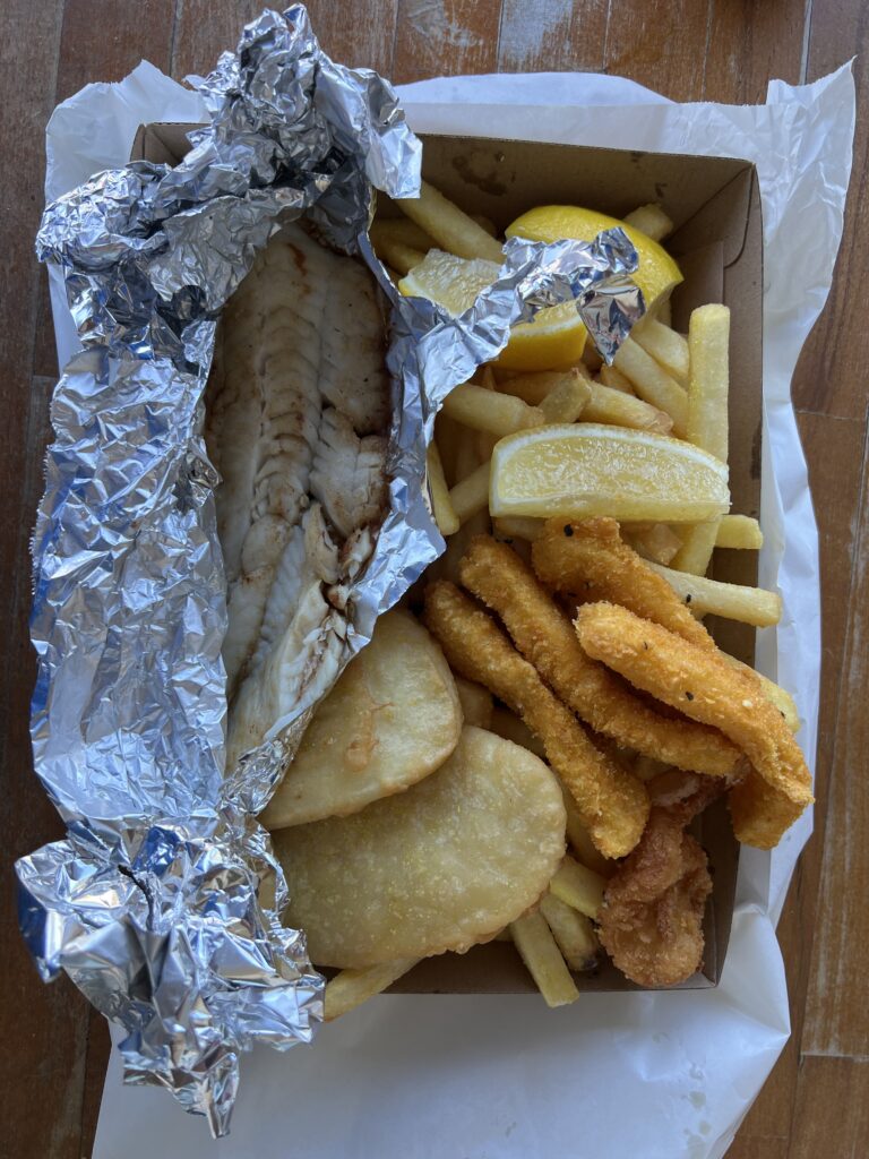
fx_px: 870
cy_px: 580
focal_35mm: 26
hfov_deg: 53.1
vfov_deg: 67.3
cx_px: 434
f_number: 1.5
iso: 40
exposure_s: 1/207
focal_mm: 5.7
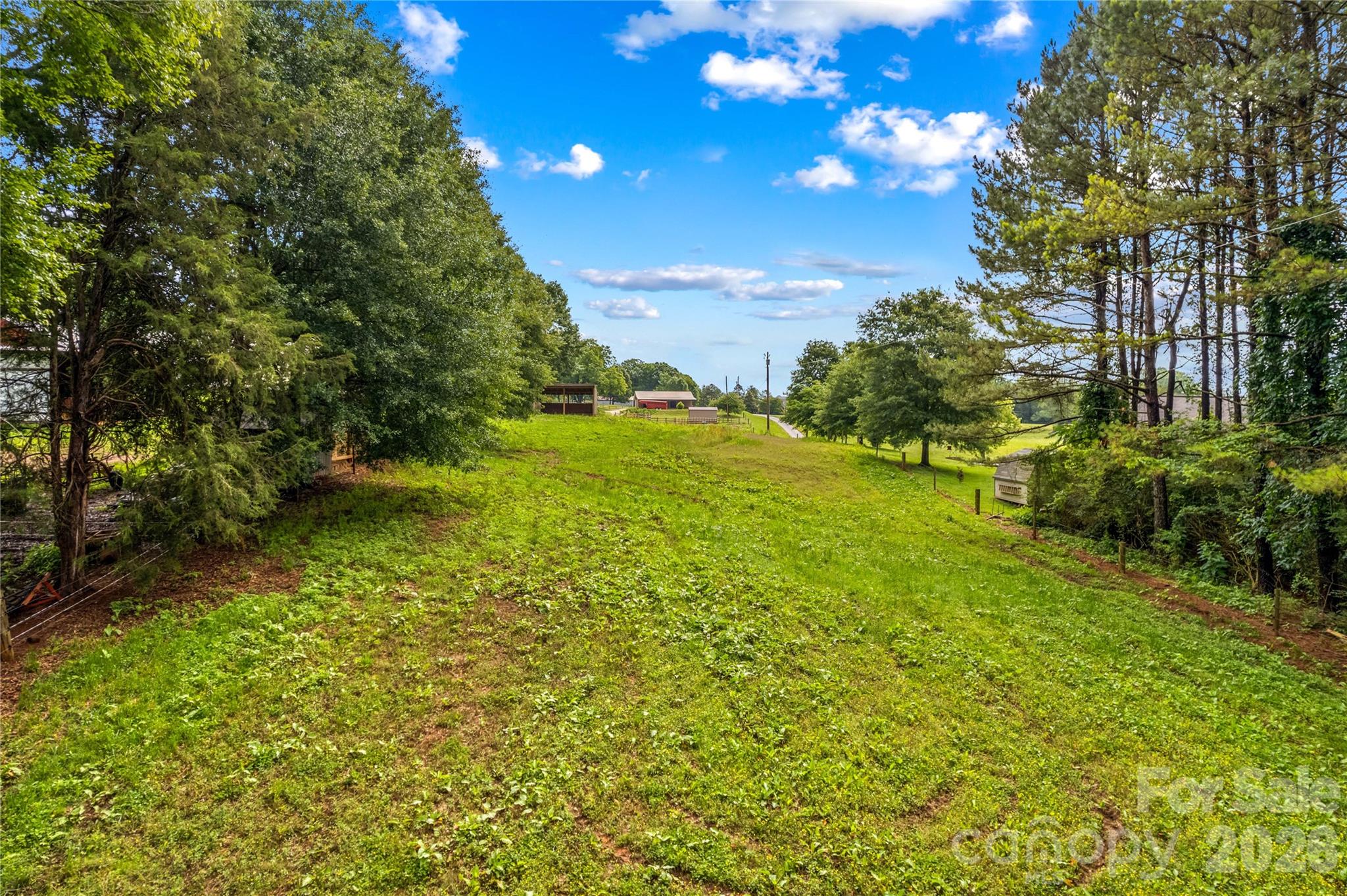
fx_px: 823
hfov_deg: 78.6
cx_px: 674
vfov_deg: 57.2
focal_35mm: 22
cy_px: 448
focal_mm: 8.38
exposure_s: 1/730
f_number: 2.8
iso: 100
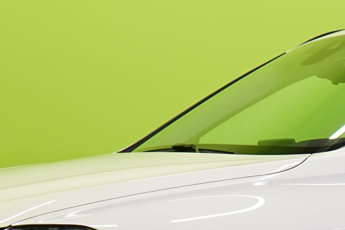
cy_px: 252
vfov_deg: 8.8
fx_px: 1476
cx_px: 378
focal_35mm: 154
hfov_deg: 13.1
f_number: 5.6
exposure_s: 1/30
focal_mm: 34
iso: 400
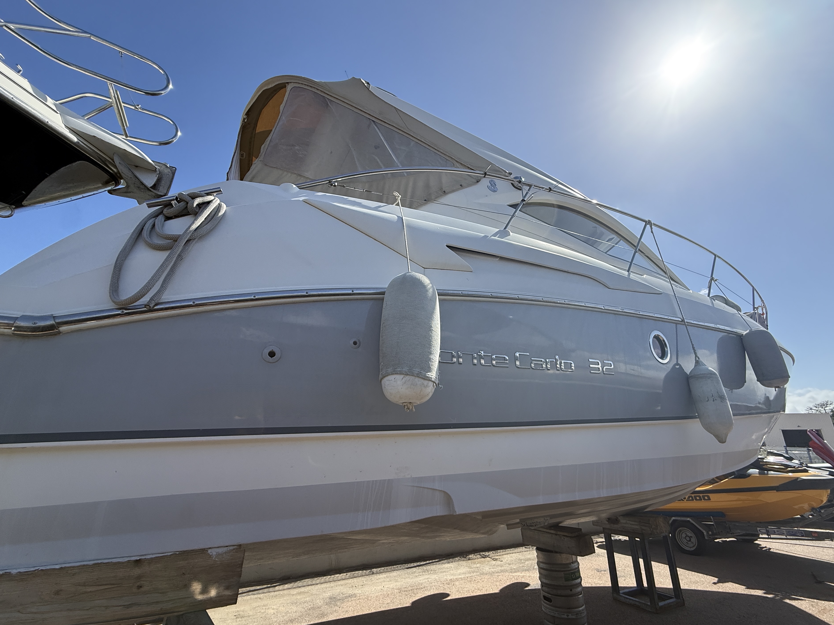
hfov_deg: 98.1
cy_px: 324
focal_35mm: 15
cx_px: 442
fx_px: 361
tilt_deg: +20.4
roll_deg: -1.9
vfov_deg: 81.7
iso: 80
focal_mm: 2.22
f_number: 2.2
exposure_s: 1/2024
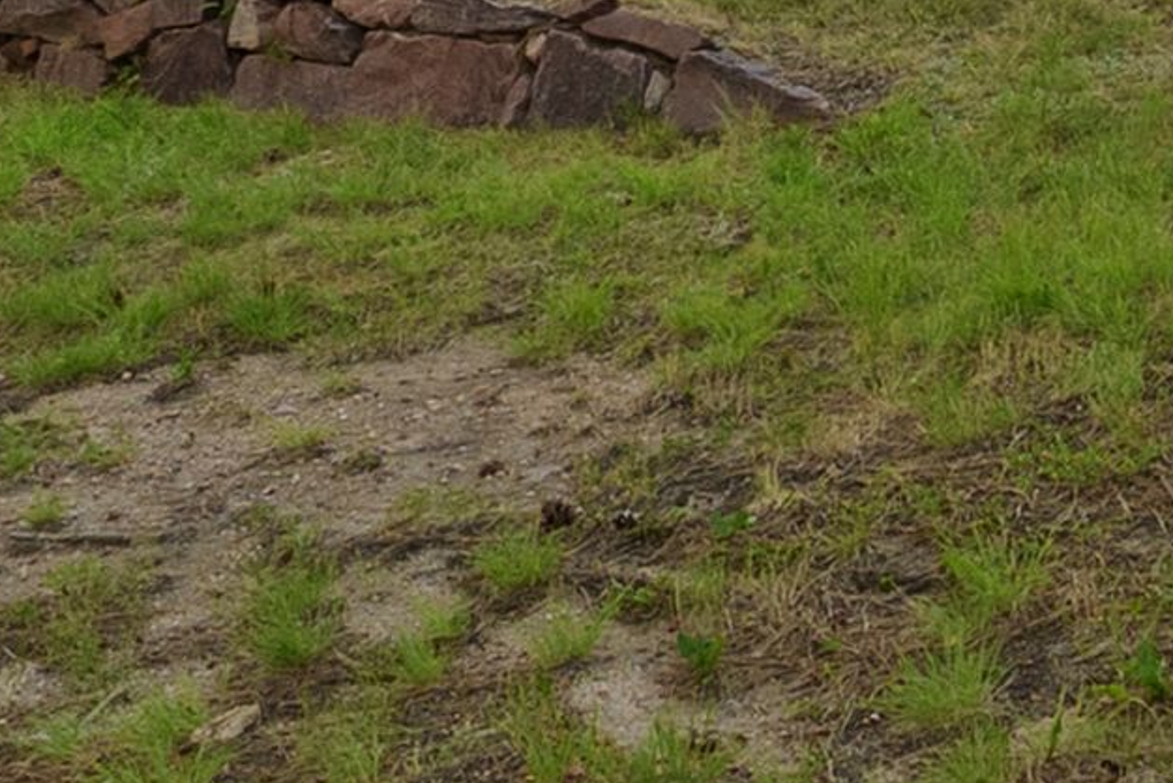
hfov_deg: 22.3
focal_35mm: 88
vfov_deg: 14.3
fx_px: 2869
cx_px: 1156
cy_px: -468
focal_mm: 13
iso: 1000
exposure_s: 2.5
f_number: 9
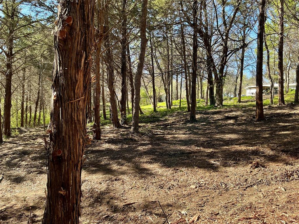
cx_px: 150
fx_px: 242
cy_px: 112
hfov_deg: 63.4
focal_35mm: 28
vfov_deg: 49.7
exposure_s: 1/212
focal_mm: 3
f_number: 1.8
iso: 20
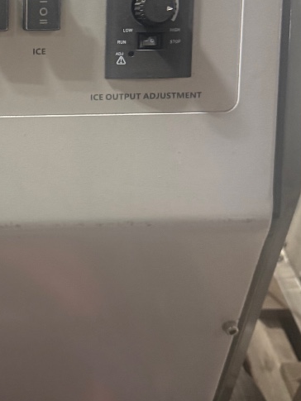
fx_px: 765
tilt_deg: -35.5
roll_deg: -3.4
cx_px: -43
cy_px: 113
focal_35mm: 66
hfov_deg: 21.0
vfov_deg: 29.0
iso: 400
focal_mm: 6.76
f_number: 1.78
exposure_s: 1/60
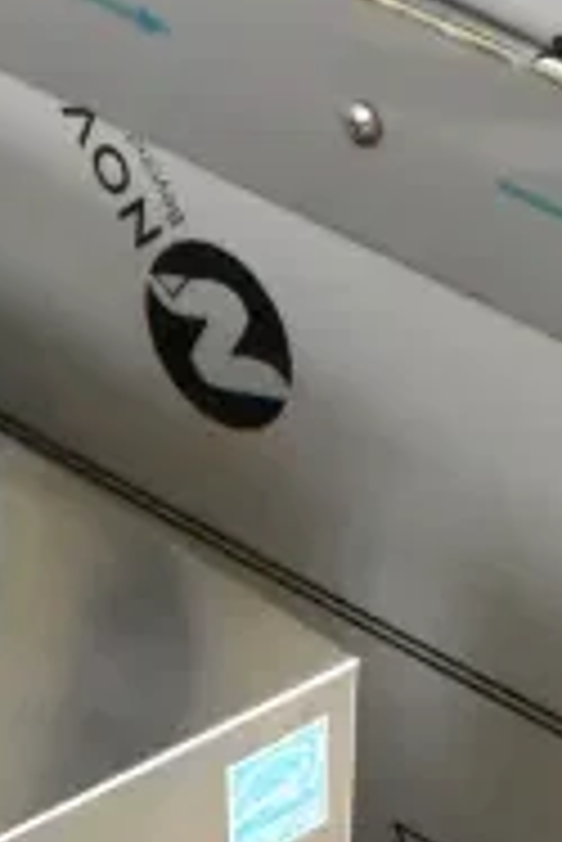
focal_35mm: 183
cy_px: 1488
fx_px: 4287
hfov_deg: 7.2
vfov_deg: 10.6
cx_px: -544
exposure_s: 1/200
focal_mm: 25
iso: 6400
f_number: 7.1
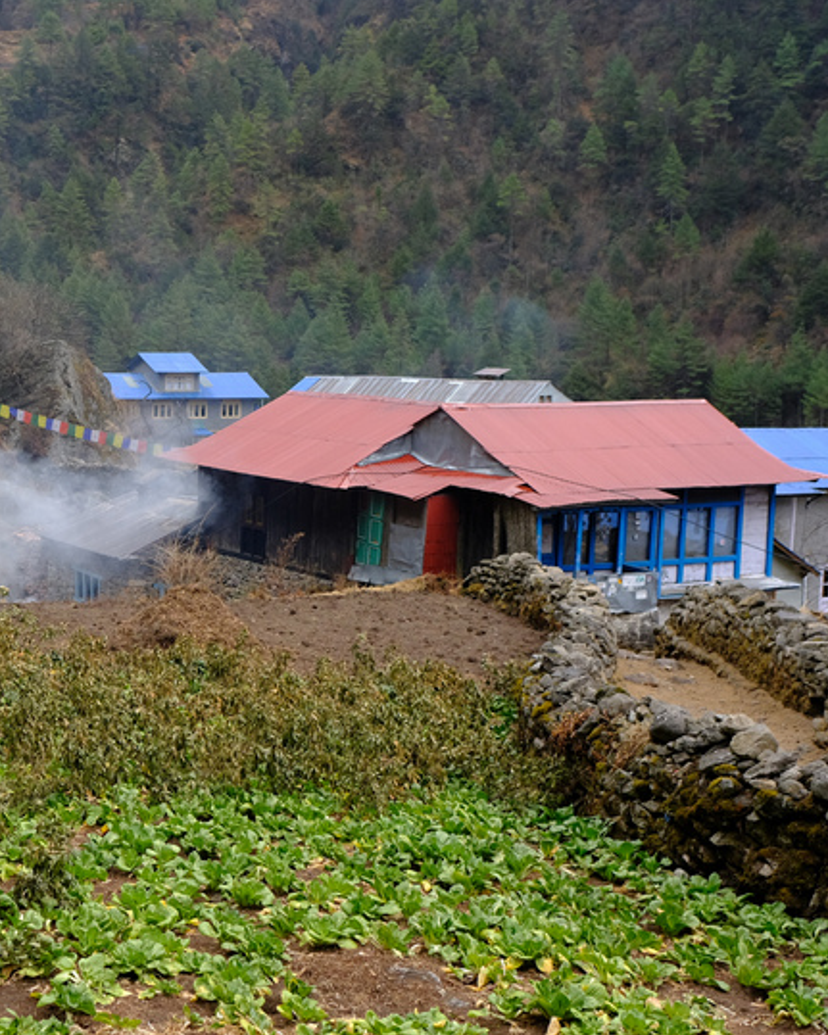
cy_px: 533
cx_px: 52
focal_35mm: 61
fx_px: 1869
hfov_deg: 24.1
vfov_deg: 31.0
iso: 500
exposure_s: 1/340
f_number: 4
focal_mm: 23
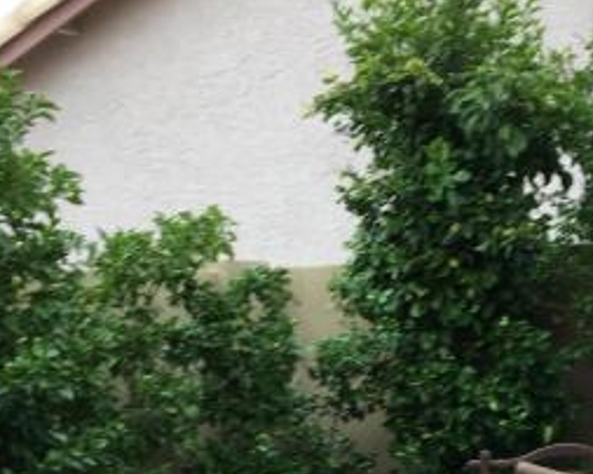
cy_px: 692
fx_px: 1508
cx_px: 574
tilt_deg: -12.5
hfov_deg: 21.6
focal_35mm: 86
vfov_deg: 16.4
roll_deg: +2.8
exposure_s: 1/60
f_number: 2.2
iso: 32
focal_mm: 4.15
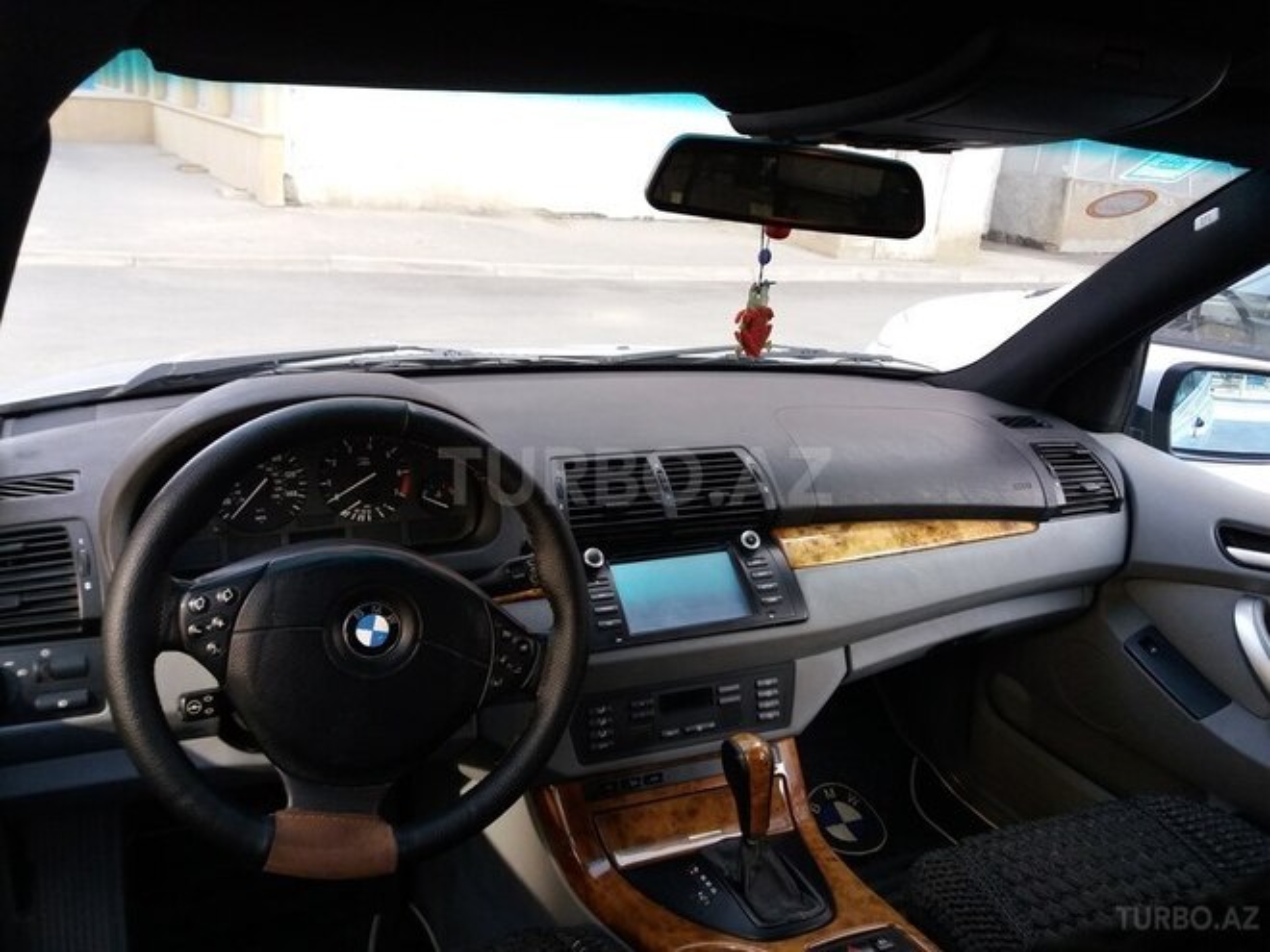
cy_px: 476
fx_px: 1027
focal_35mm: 28
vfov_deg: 49.7
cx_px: 635
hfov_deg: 63.4
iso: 100
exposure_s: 1/100
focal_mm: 3.7
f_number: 1.9
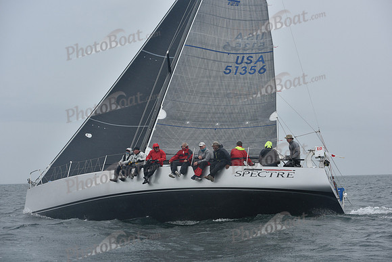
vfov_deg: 19.5
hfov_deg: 28.8
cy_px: 131
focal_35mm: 70
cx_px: 196
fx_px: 762
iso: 320
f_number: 5.6
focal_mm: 70
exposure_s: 1/1000
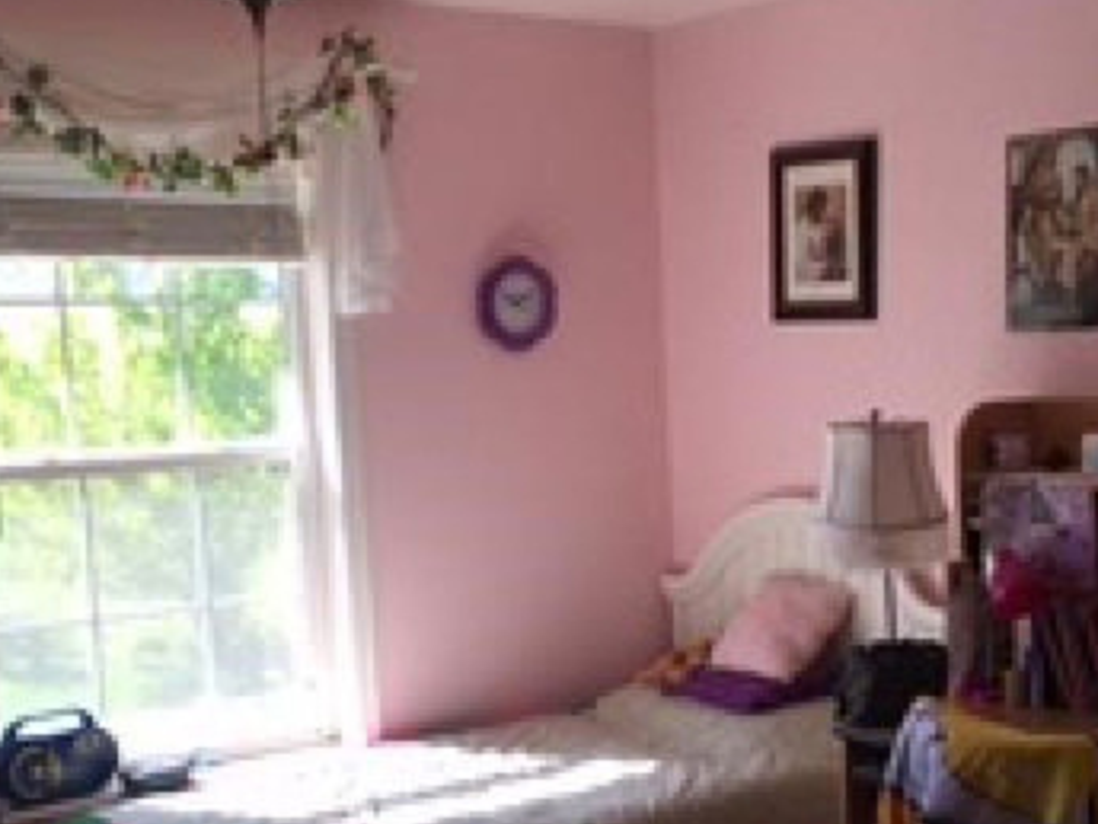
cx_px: 673
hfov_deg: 35.4
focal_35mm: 54
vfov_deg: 26.8
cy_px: 568
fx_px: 1713
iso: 32
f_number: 2.2
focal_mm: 4.15
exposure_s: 1/153
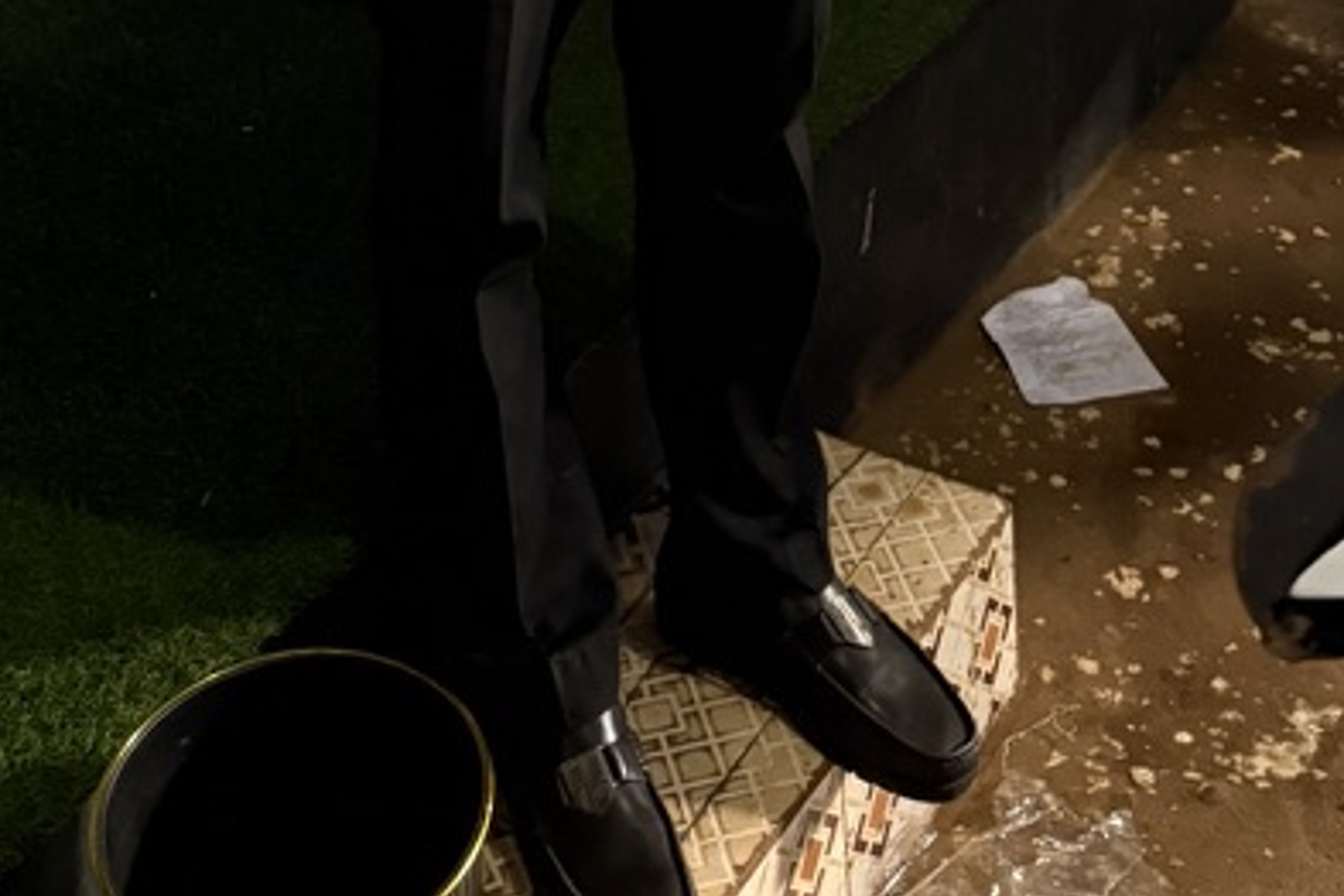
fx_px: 2426
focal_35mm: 65
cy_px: -687
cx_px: 510
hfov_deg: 30.8
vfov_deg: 17.3
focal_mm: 6.76
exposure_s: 1/48
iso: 800
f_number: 1.78
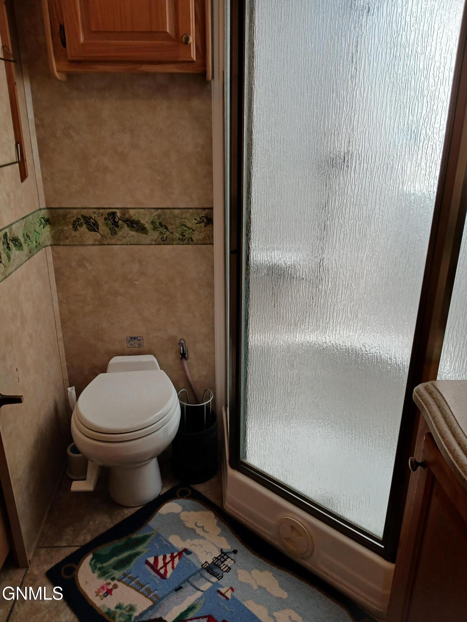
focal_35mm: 26
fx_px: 468
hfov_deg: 53.1
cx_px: 234
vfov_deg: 67.3
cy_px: 311
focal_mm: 3.98
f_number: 1.8
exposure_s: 1/60
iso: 32
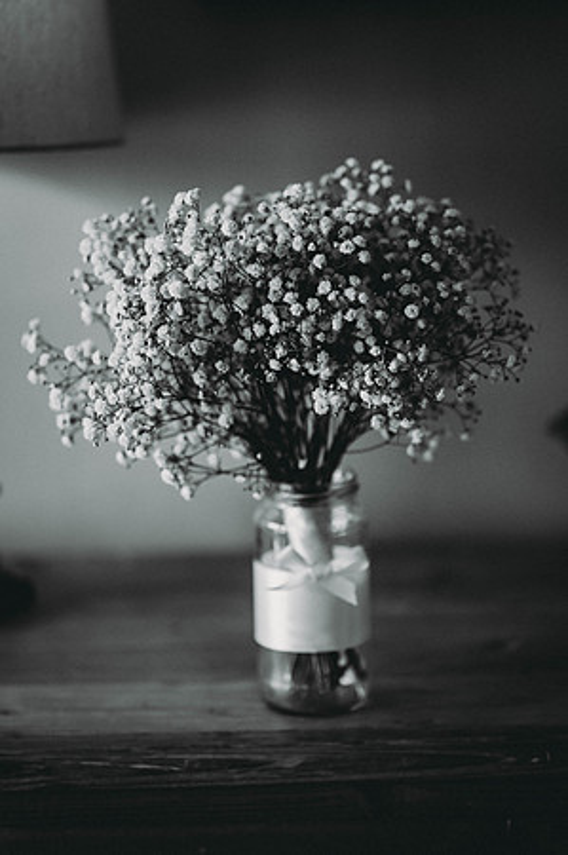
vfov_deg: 23.9
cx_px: 284
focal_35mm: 85
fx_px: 2016
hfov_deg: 16.0
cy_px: 428
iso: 320
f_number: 1.8
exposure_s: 1/160
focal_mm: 85
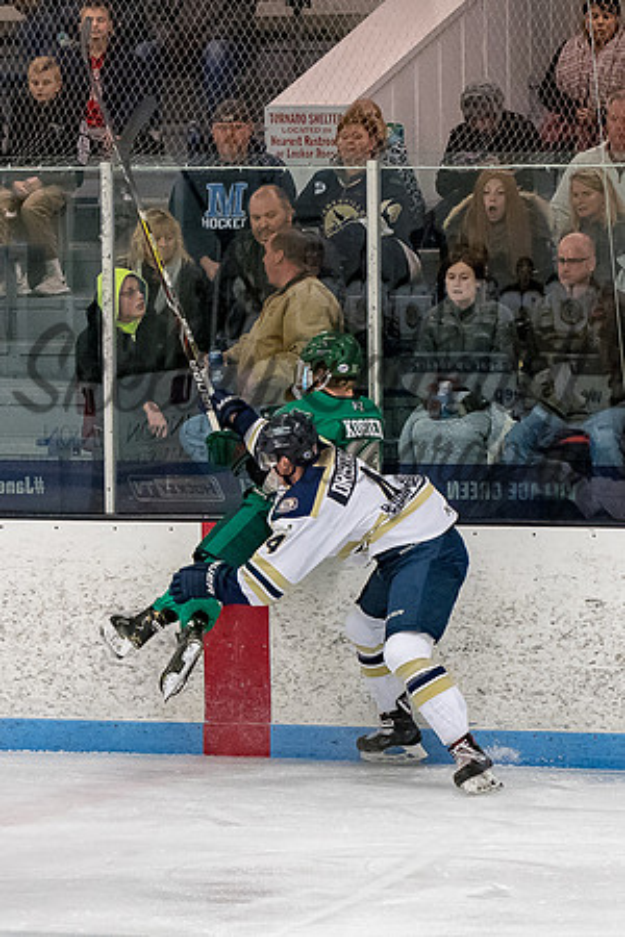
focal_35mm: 257
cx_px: 347
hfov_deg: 5.3
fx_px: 6702
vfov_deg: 8.0
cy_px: 519
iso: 2000
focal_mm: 86
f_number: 4
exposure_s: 1/800
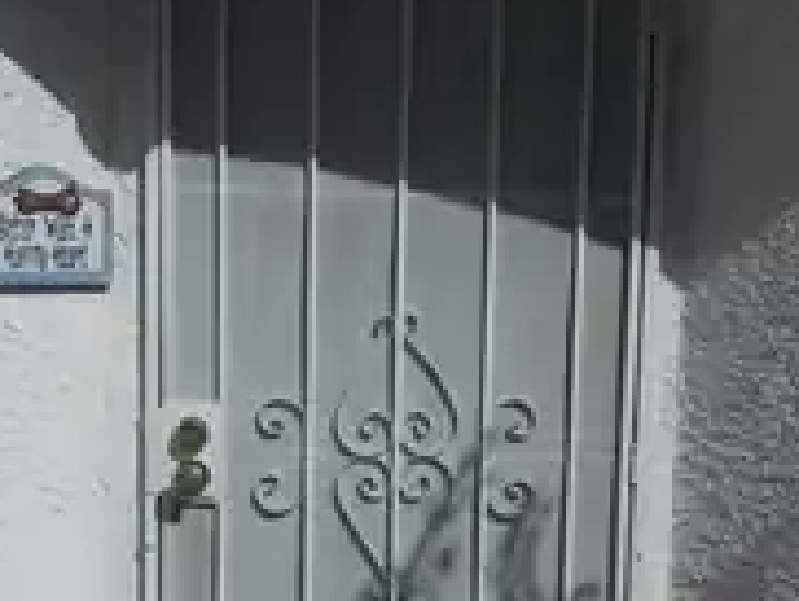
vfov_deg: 25.5
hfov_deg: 33.7
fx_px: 1317
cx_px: 408
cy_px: 434
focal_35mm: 57
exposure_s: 1/500
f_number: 8
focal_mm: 4.6
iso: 80
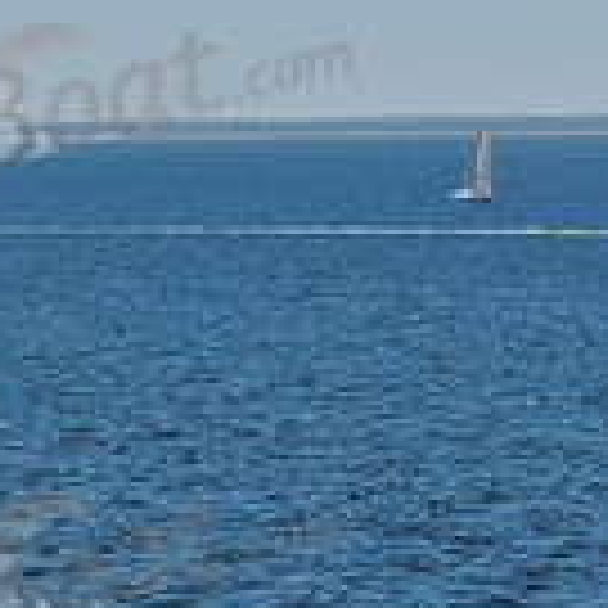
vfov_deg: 9.3
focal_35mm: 182
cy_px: 930
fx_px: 3617
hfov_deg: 9.0
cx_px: -617
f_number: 3.8
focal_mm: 8.6
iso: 100
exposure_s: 1/1000
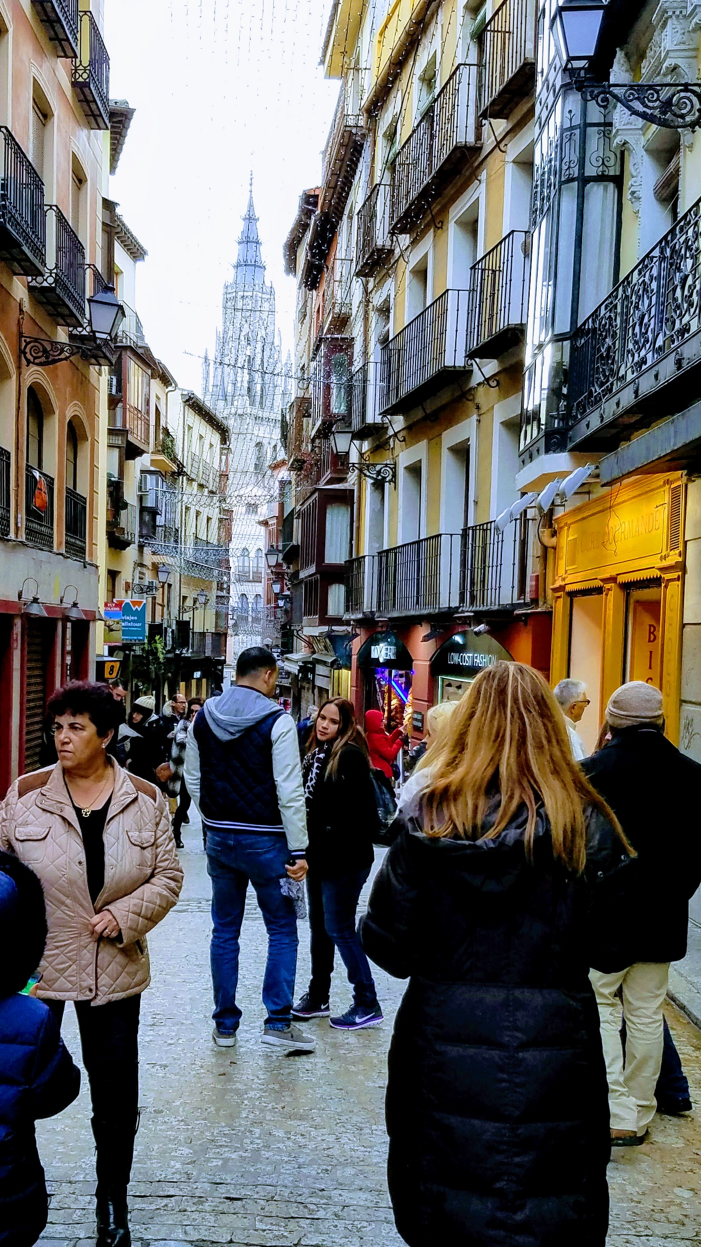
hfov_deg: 29.0
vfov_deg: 49.4
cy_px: 666
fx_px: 1355
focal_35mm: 41
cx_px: 296
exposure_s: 1/215
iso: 50
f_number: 1.7
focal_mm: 4.2
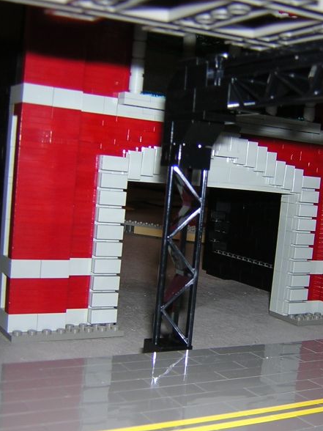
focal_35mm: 49
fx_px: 610
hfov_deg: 29.5
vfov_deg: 38.9
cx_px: 208
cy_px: 212
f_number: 2.6
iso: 100
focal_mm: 4.7
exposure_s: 1/60.1
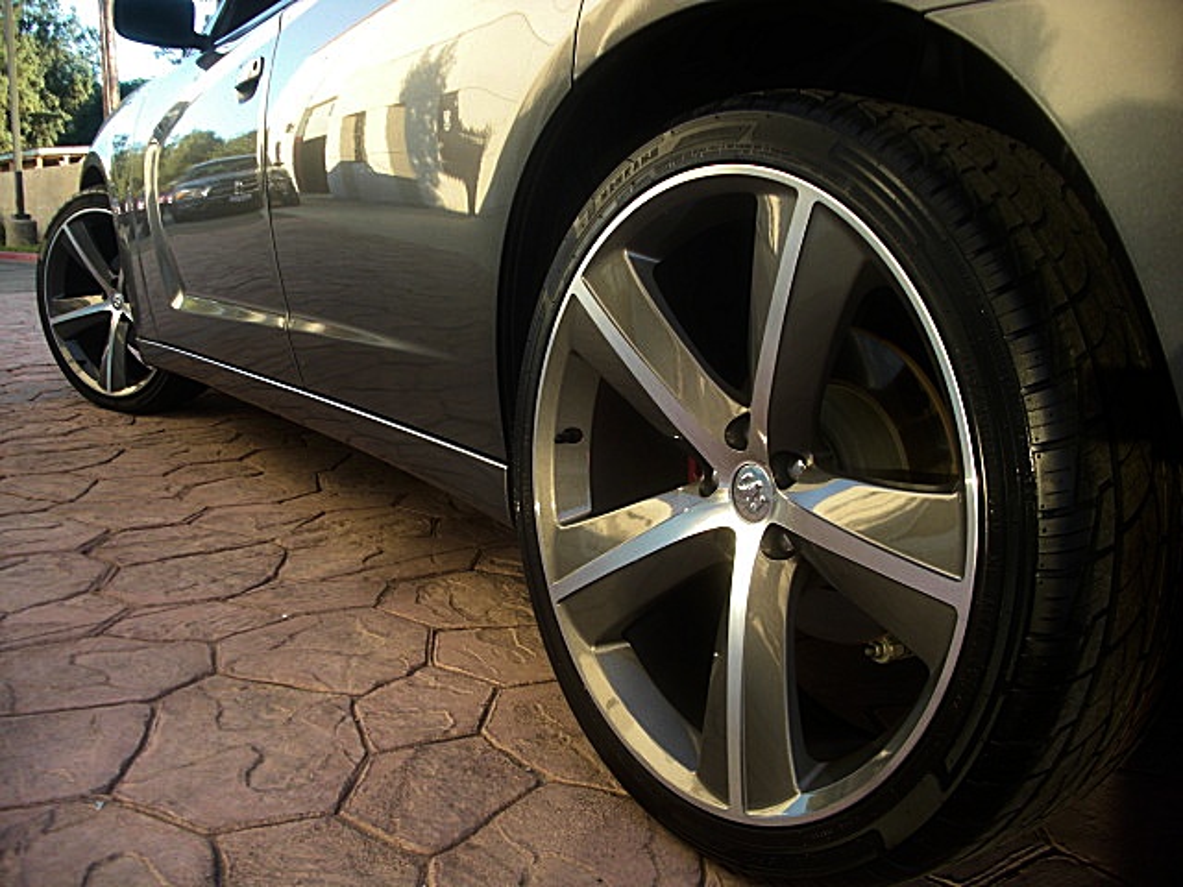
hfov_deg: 51.4
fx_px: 1230
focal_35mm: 36
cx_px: 592
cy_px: 444
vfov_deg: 39.7
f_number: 2.8
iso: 50
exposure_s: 1/60
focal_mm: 6.3
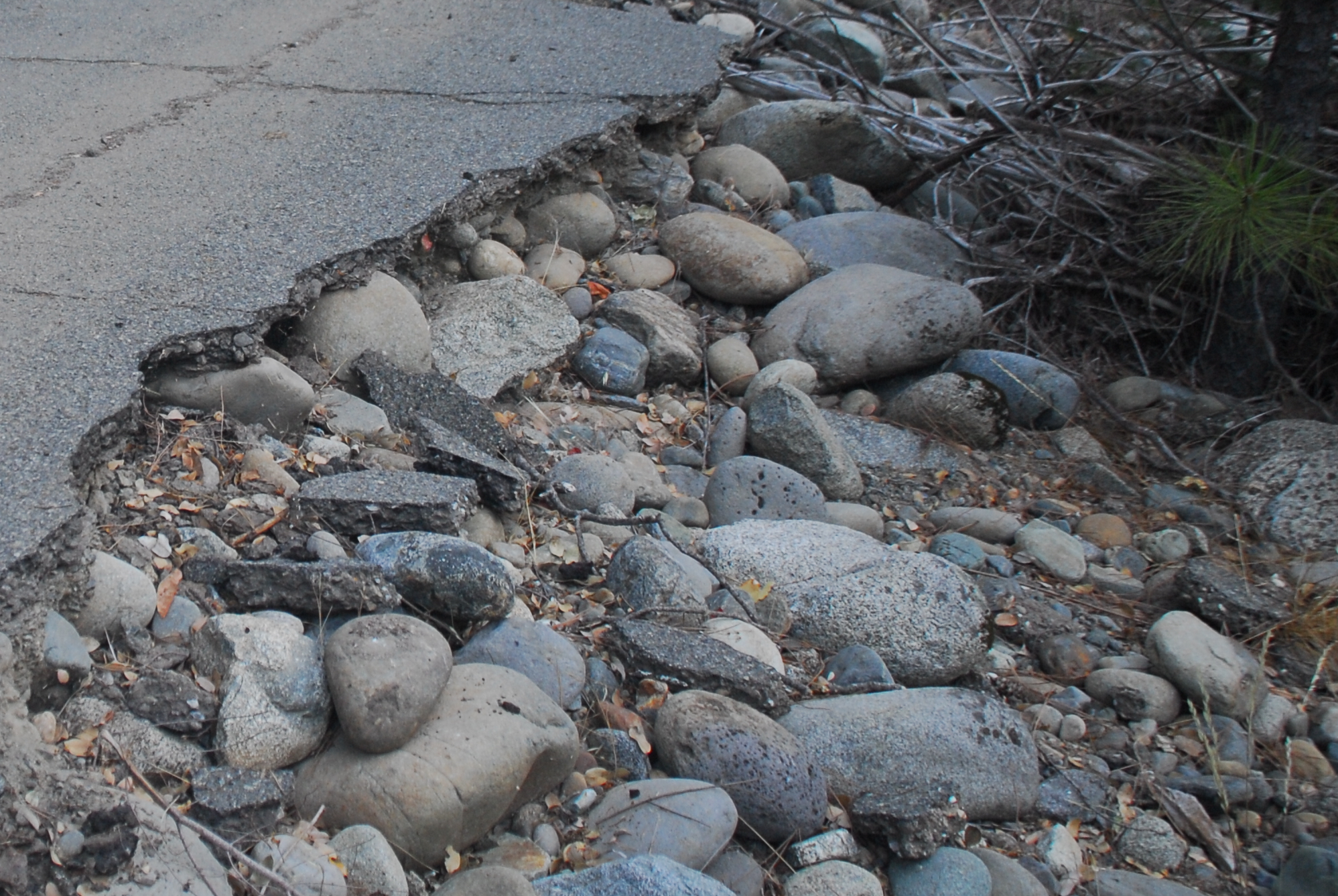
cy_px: 152
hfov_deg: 30.0
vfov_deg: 21.0
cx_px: 134
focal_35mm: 64
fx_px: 2382
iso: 320
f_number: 3.8
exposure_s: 1/200
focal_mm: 22
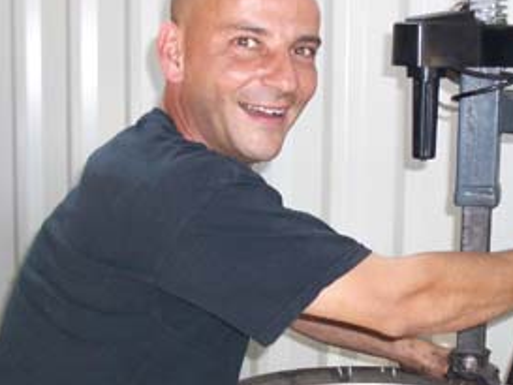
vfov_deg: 19.6
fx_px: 1112
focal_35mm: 75
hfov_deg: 26.0
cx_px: 256
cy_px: 243
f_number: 2.8
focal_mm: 6.8
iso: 200
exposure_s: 1/60
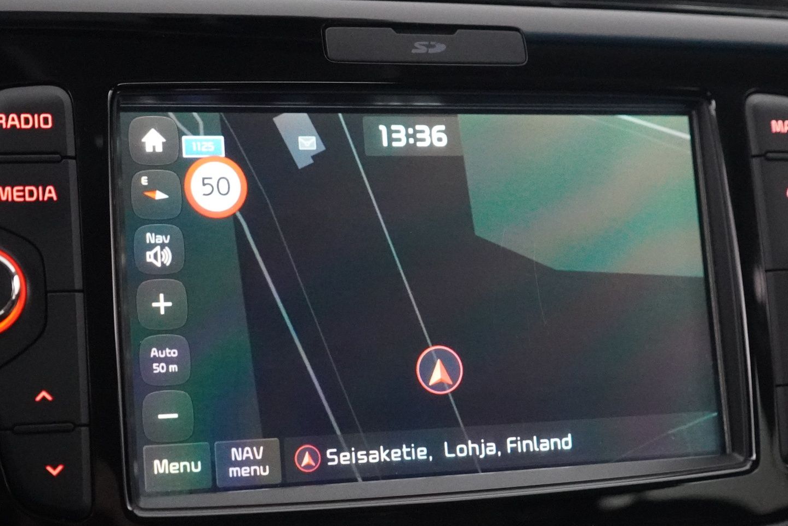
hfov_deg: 27.6
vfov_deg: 18.7
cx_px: 474
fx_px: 1598
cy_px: 244
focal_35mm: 73
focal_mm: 28
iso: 6400
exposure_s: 1/25
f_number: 3.5
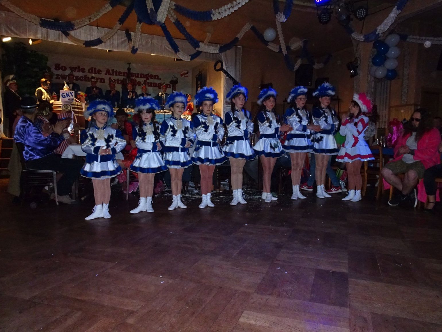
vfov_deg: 54.9
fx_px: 319
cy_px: 168
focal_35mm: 25
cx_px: 230
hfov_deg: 69.4
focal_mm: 4.1
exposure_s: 1/125
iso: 800
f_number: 3.5
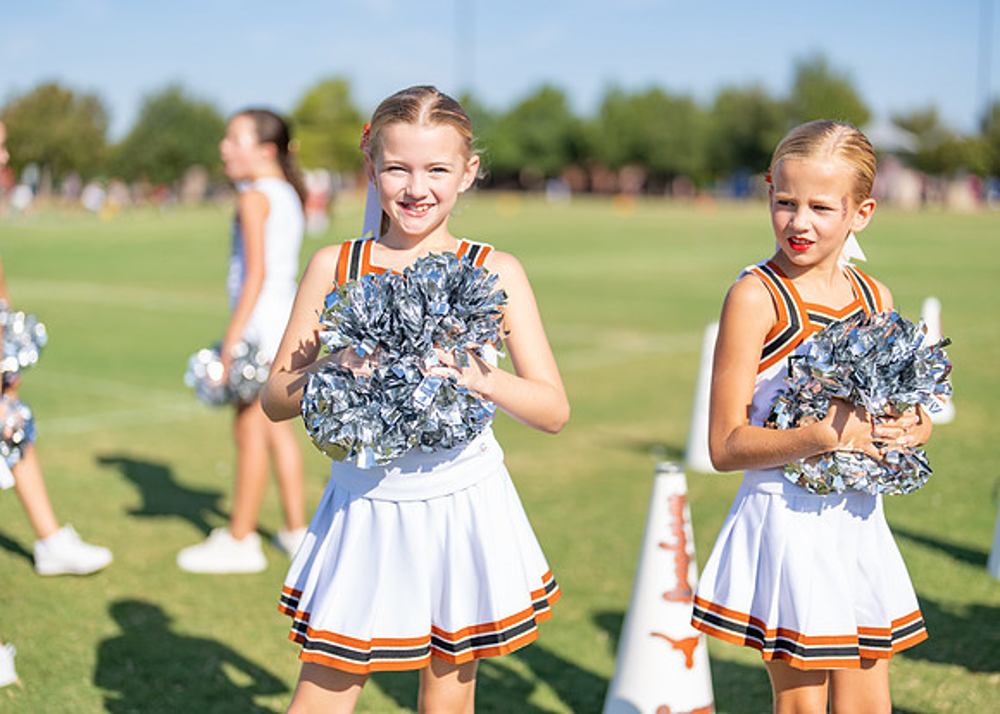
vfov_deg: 27.0
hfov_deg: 37.2
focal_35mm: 52
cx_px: 500
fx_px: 1488
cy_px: 357
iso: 100
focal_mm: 50
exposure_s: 1/6400
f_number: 1.2
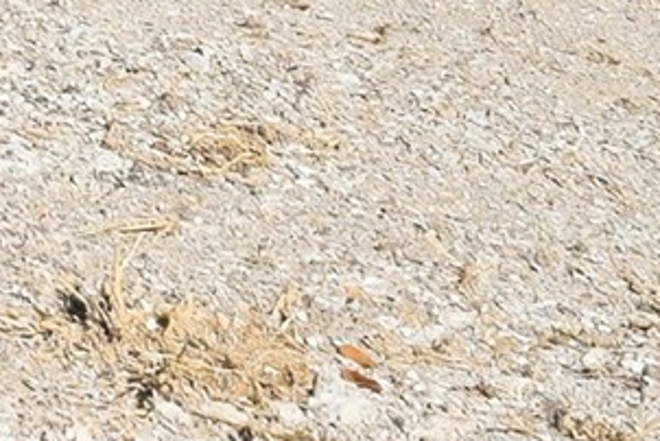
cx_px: -1261
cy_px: -1057
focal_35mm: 194
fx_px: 3560
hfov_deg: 8.8
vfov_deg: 6.3
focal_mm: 18
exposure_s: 1/400
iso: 200
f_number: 10
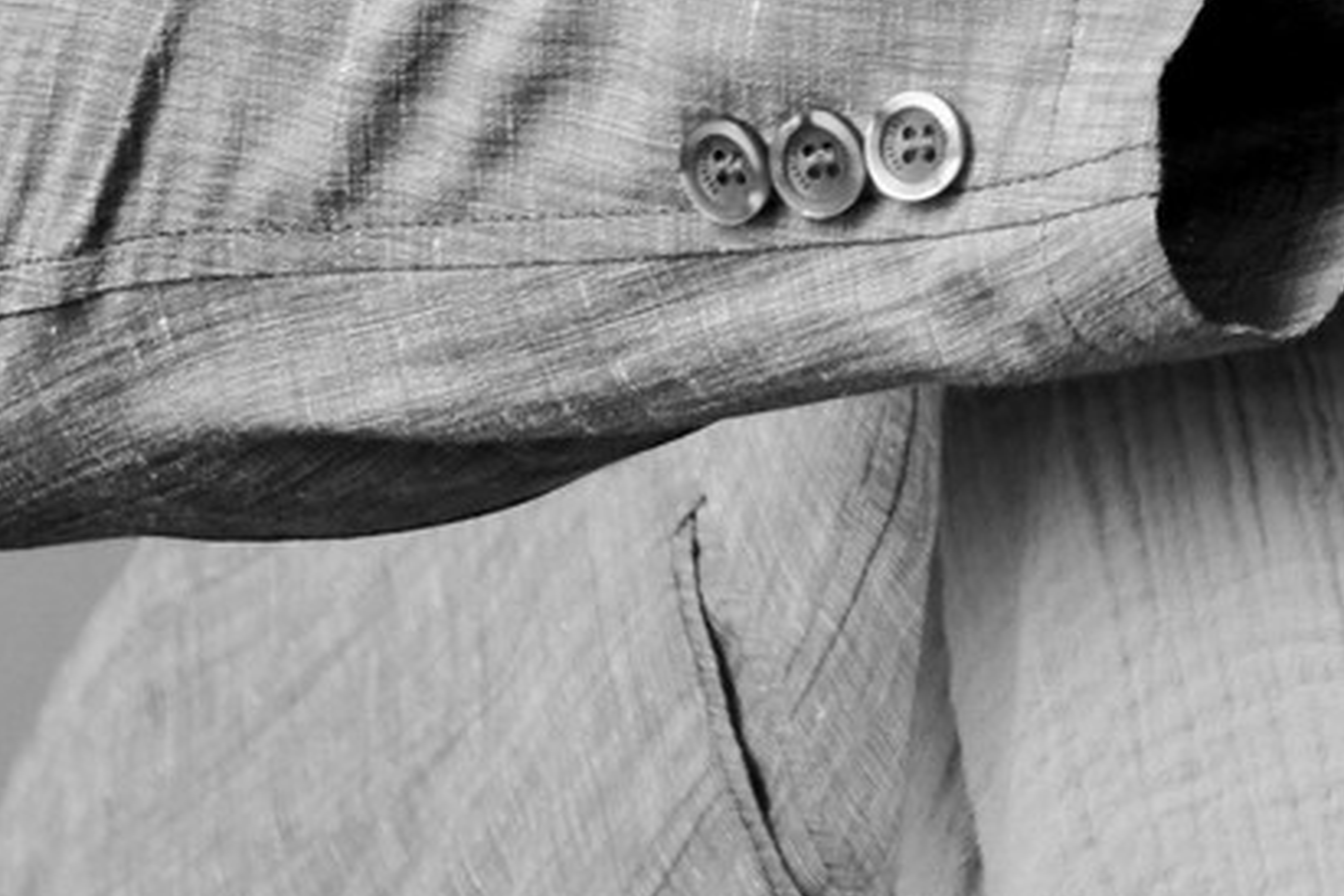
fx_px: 20420
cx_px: 2881
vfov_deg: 2.5
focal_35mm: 547
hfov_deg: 3.7
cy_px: -1279
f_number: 5.6
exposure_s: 1/125
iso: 500
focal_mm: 75
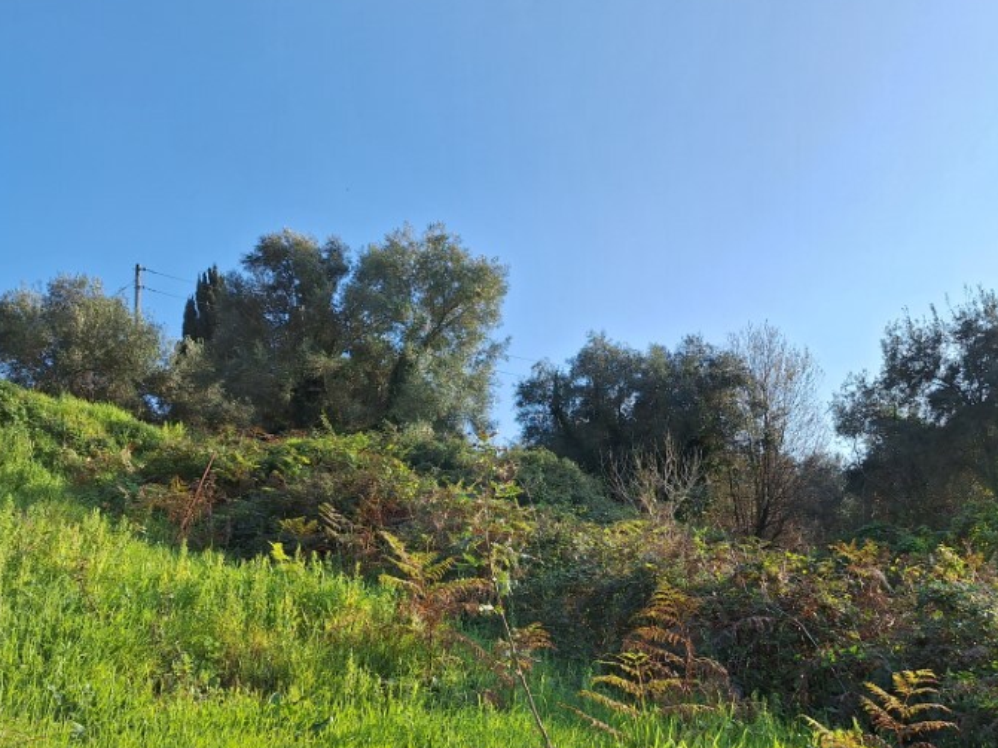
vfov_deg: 44.0
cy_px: 428
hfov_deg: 56.8
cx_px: 536
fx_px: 922
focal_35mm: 32
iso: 40
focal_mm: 5.54
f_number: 1.8
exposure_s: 1/2364
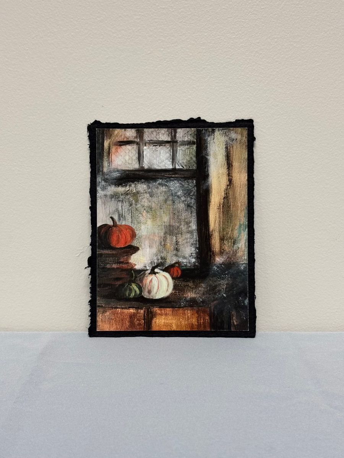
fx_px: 689
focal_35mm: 52
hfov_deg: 28.0
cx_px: 172
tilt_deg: -6.7
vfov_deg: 36.8
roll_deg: -1.0
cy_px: 229
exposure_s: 1/60
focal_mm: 5.96
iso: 80
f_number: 1.6
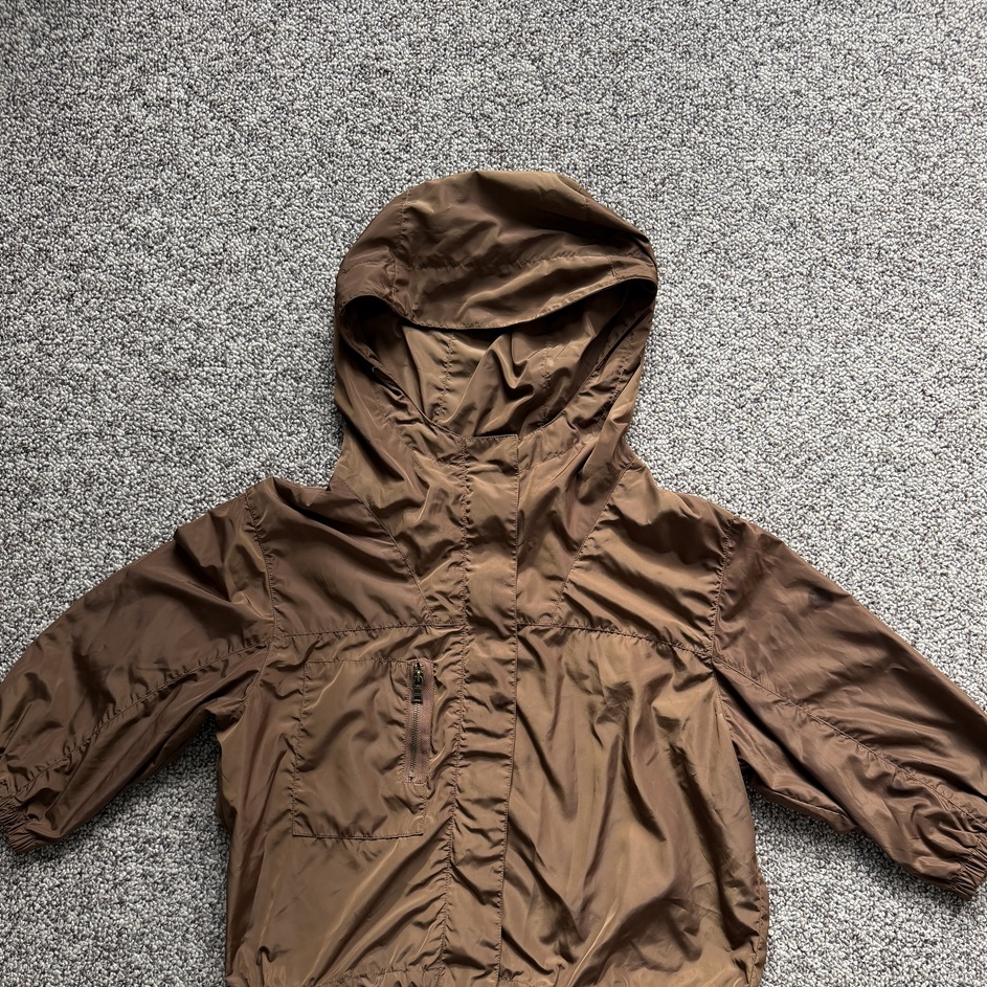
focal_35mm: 30
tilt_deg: -84.9
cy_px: 639
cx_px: 509
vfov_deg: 53.2
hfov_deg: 54.0
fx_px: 968
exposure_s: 1/121
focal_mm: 6.76
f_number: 1.78
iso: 160
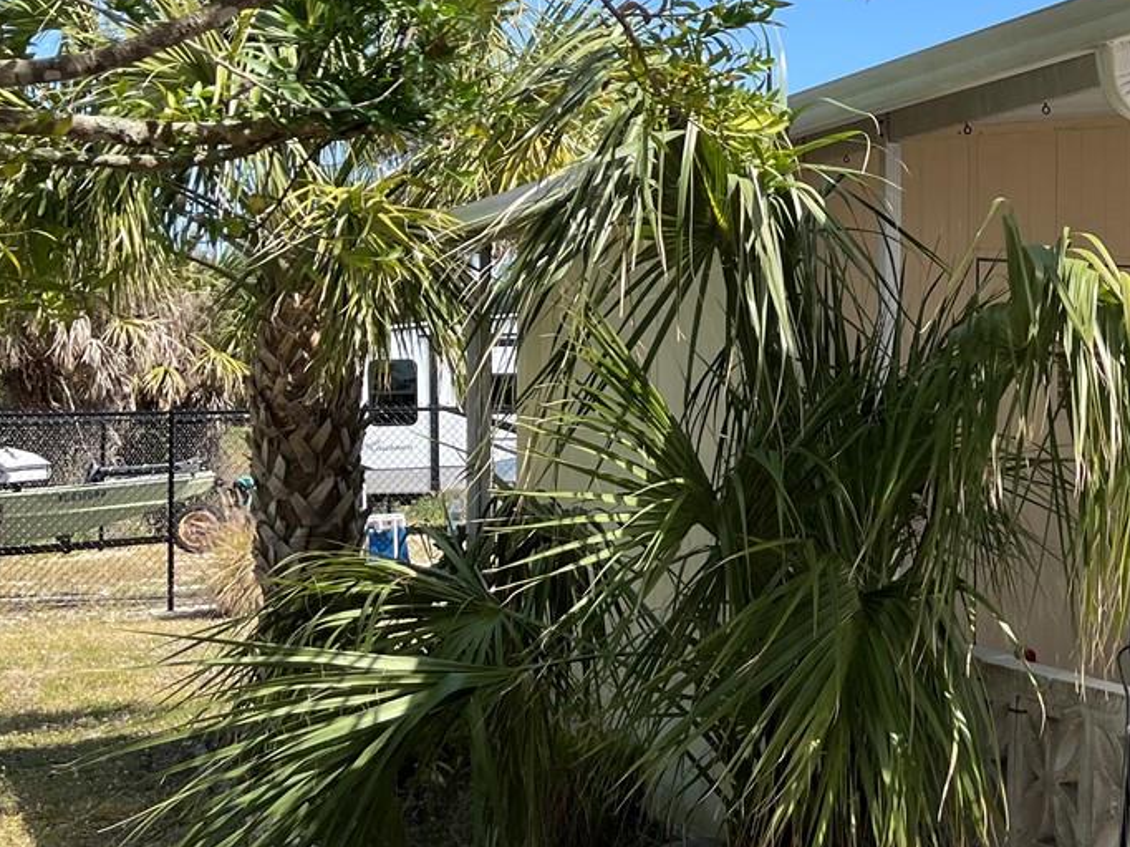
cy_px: 360
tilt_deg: +2.9
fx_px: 1991
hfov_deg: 28.5
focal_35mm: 61
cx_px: 1266
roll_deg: +1.2
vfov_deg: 24.0
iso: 50
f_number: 1.6
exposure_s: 1/1957
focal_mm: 5.1
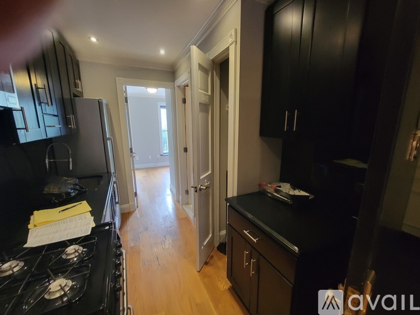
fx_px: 158
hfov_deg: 106.2
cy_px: 158
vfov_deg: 89.9
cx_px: 210
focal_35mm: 13
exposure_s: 1/30
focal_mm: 2.2
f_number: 2.2
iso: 320
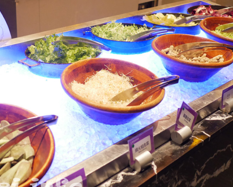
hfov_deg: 34.4
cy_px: 57
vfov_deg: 27.9
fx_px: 372
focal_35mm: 54
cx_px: 77
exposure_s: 1/60
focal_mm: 15
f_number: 1.7
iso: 1000
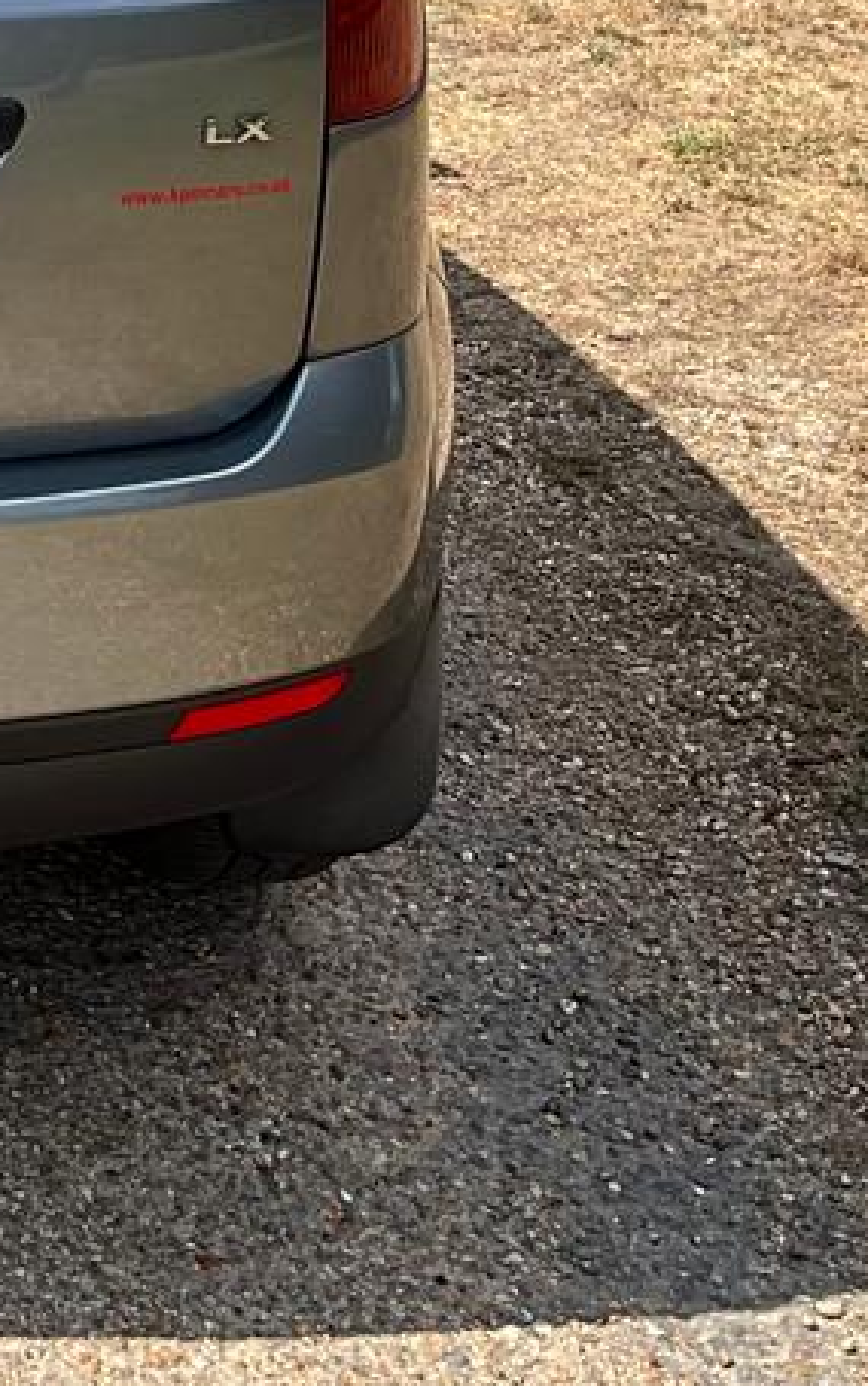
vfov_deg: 24.8
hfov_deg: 14.5
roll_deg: -1.4
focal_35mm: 81
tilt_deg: -22.1
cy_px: 174
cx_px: -609
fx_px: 3061
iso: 25
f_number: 1.8
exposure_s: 1/1144
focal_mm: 3
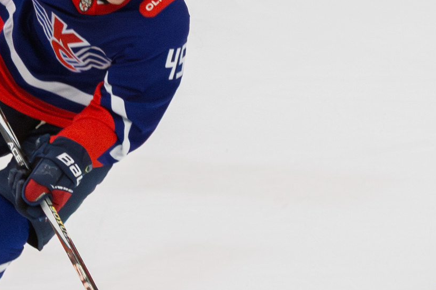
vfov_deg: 1.6
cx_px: 243
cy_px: 122
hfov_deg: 2.5
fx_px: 10096
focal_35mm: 834
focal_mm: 122
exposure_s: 1/1000
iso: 2200
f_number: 6.3
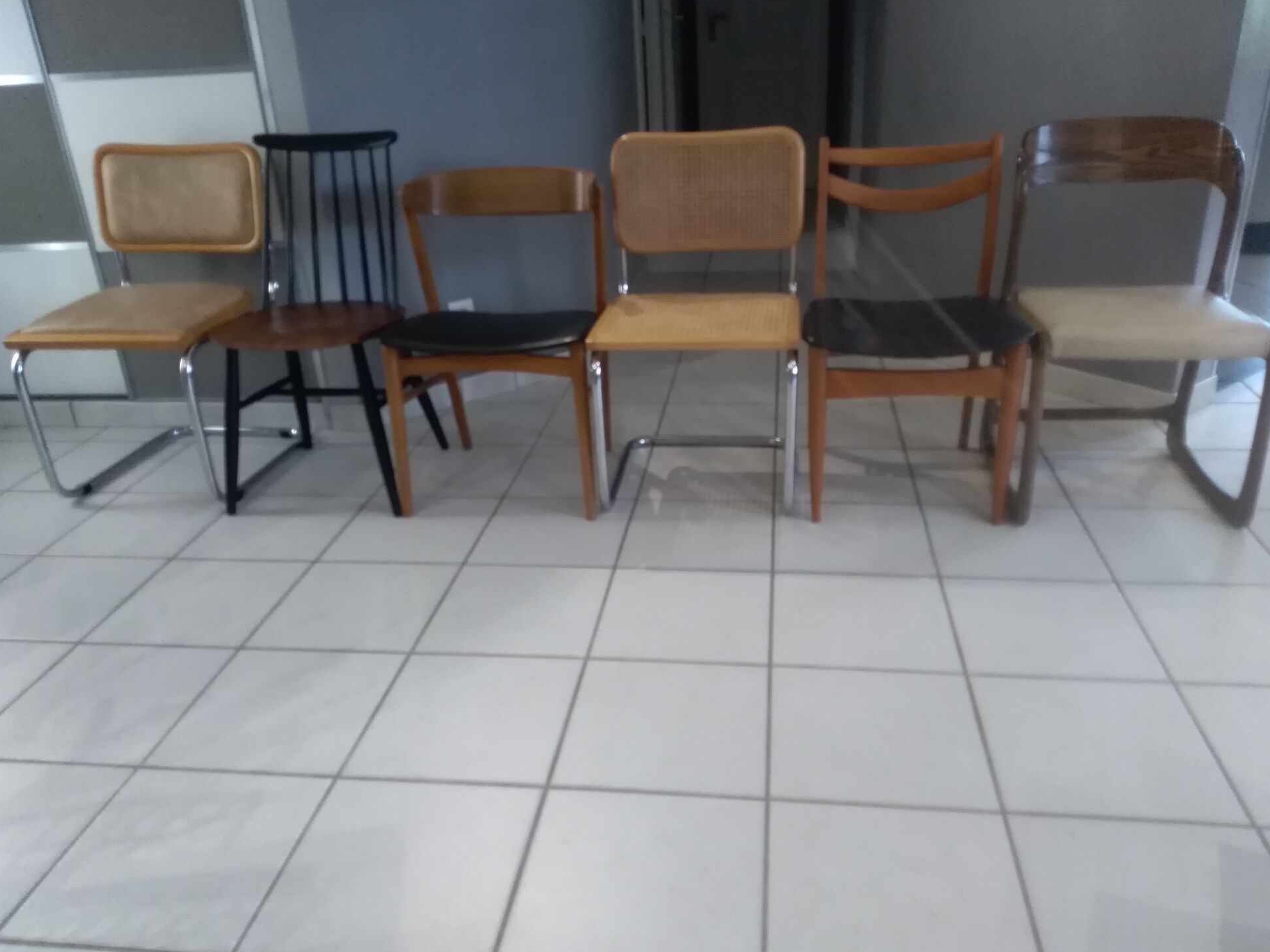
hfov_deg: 65.3
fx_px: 990
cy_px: 469
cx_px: 646
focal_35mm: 27
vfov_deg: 51.3
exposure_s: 1/33.3
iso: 832
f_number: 2
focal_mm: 3.54
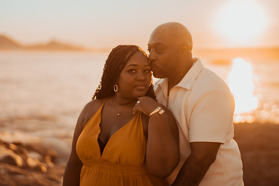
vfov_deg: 23.4
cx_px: 140
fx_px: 450
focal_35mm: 58
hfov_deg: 34.5
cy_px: 93
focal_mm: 58
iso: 100
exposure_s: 1/8000
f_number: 1.4
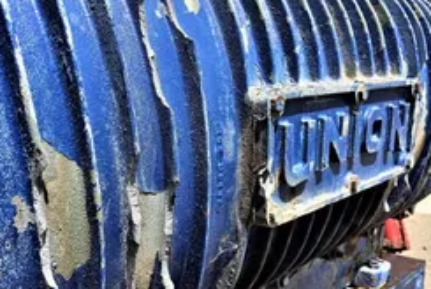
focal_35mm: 39
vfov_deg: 33.2
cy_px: 234
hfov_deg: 49.2
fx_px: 467
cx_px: 171
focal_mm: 6.3
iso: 10
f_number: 1.7
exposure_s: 1/550
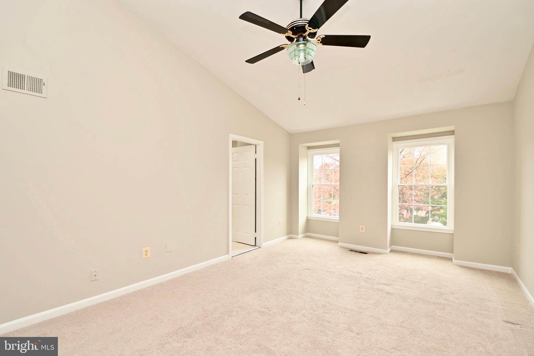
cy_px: 178
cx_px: 267
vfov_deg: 77.3
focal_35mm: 15
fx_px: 222
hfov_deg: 100.4
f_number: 7.1
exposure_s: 1/15
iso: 200
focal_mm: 10
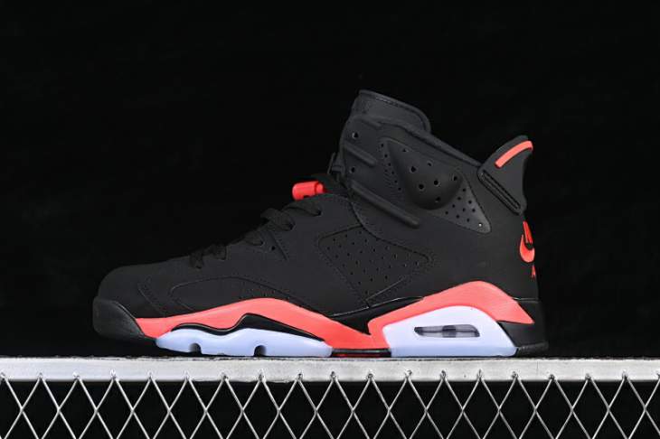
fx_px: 1374
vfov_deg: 18.2
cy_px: 220
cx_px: 330
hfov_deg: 27.0
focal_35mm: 75
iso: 160
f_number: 6.3
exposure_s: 1/50
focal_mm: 50
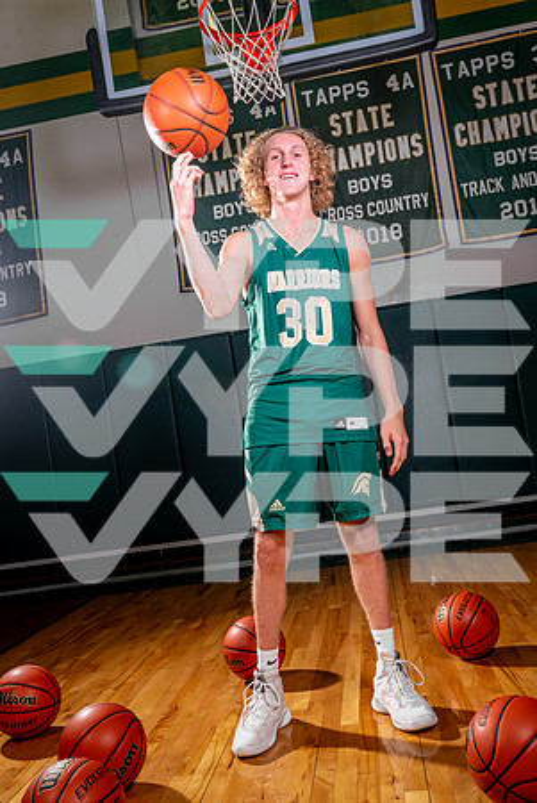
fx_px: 759
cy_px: 402
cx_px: 268
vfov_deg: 55.7
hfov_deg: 39.0
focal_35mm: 34
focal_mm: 34
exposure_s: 1/60
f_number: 8
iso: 200
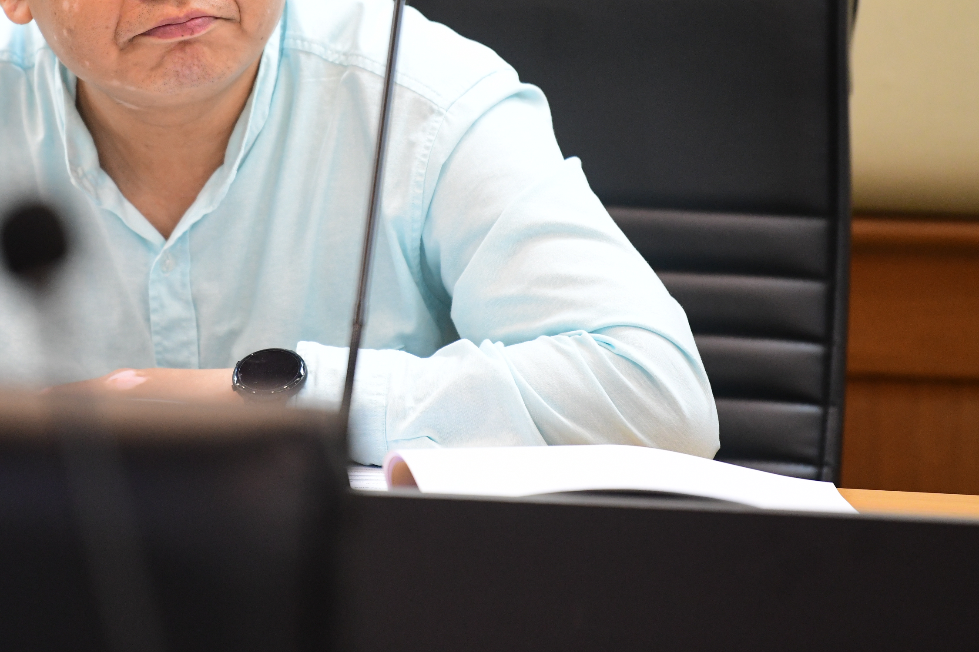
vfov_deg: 3.7
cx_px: 229
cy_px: 81
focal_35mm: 367
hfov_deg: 5.6
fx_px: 9980
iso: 1600
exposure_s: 1/125
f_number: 2.8
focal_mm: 200
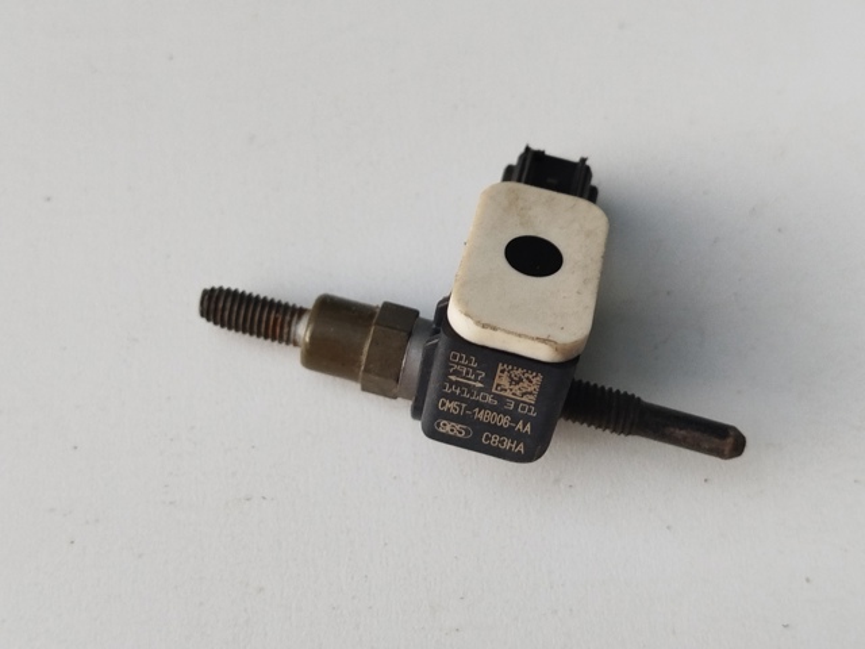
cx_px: 432
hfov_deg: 39.7
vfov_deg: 30.3
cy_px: 324
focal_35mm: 48
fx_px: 1199
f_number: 1.7
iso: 250
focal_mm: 5.31
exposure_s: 1/33
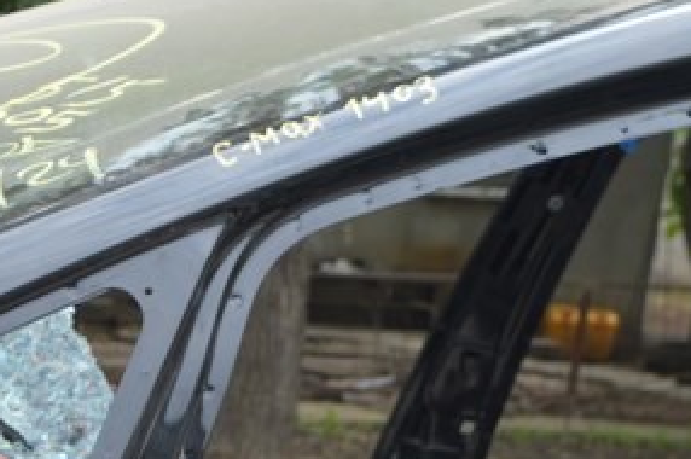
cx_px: -222
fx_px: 2262
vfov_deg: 10.9
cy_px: 808
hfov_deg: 16.4
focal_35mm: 118
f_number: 5.6
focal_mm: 22
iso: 100
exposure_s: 1/125
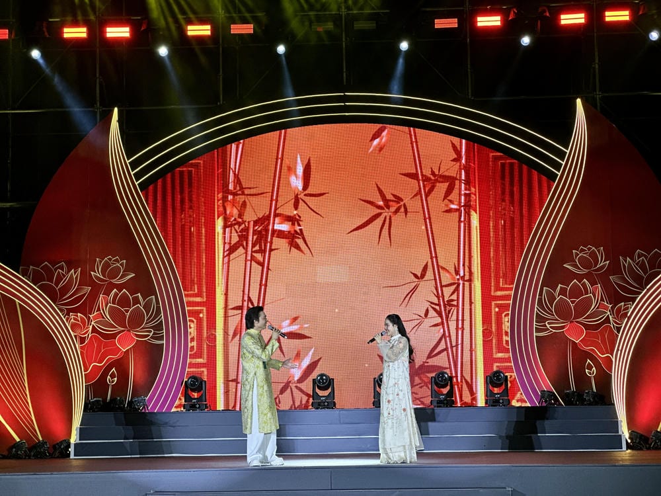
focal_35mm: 77
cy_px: 248
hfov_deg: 25.3
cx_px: 330
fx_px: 1470
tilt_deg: +7.2
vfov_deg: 19.1
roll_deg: +0.8
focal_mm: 9
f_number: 2.8
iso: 80
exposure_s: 1/120
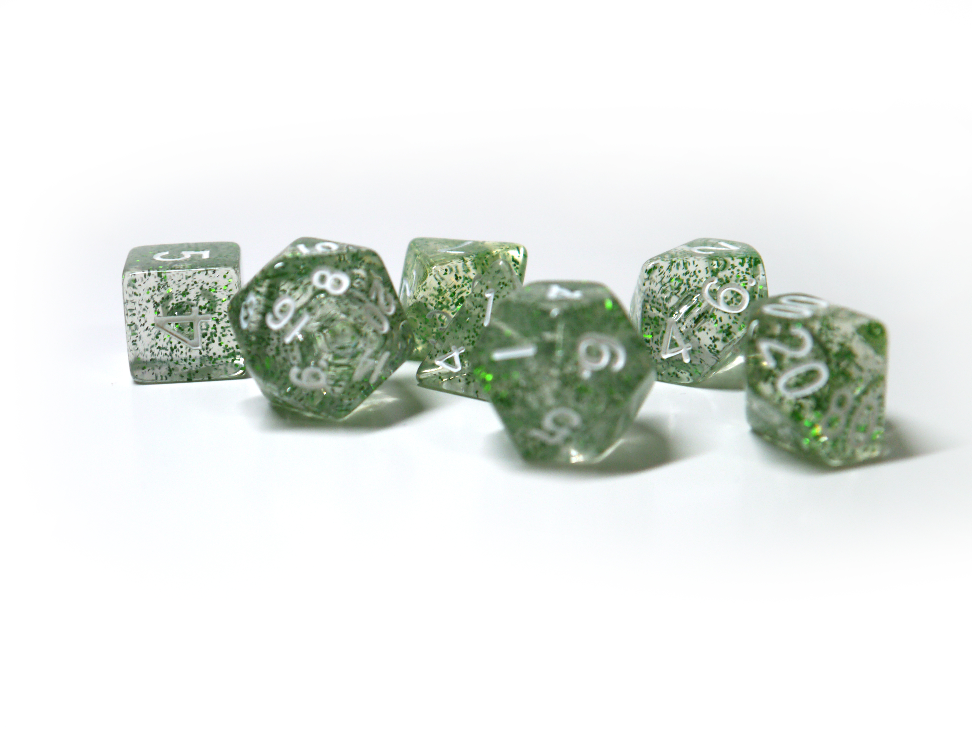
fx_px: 1742
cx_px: 486
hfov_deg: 31.2
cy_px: 365
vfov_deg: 23.7
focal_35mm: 62
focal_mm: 31
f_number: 5
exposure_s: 1/80
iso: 160
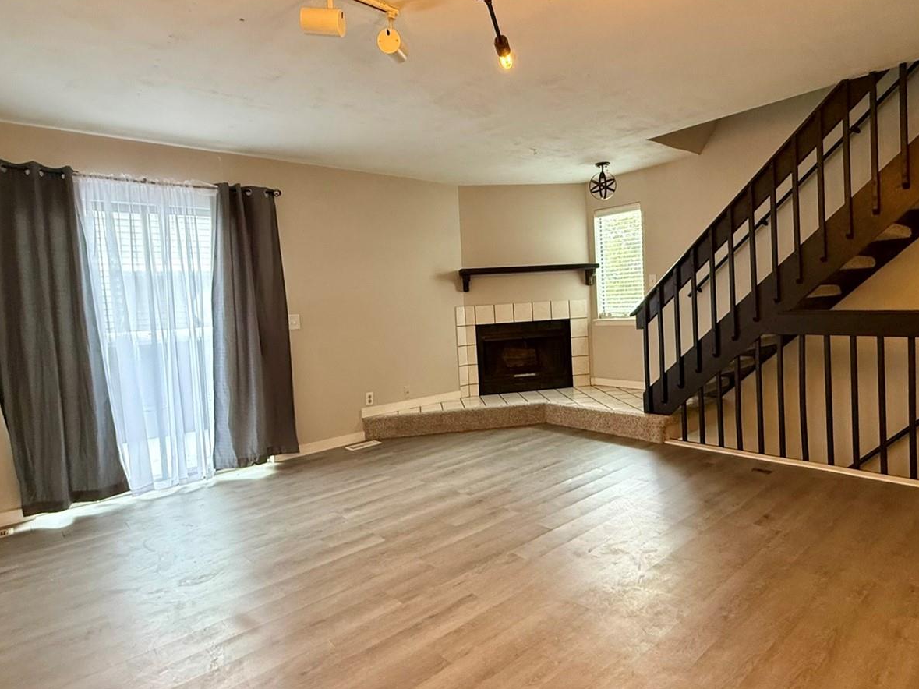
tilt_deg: -8.2
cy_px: 386
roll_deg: +3.3
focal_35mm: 19
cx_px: 522
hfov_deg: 84.2
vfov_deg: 68.4
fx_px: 504
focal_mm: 2.22
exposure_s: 1/91
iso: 320
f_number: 2.2
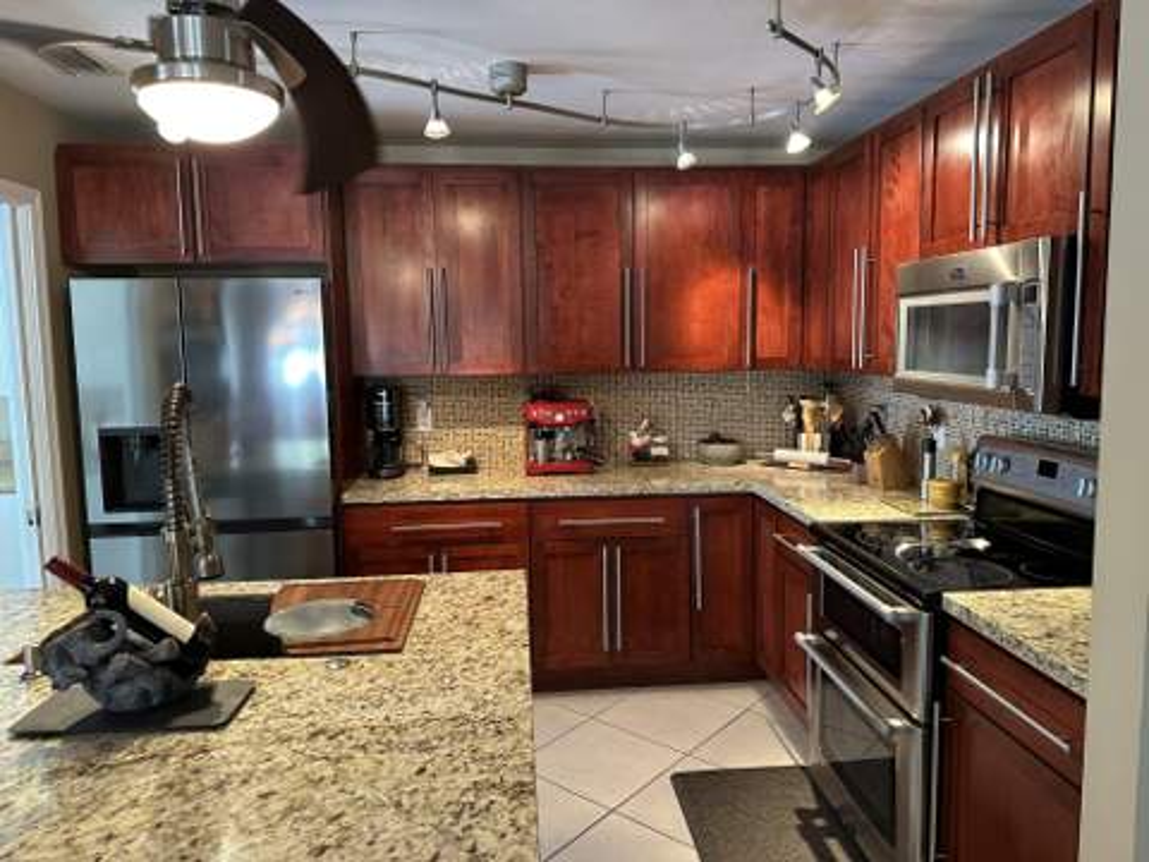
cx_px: 574
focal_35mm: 24
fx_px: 797
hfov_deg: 71.6
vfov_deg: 56.8
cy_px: 431
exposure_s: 1/60
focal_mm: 6.86
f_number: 1.78
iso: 500
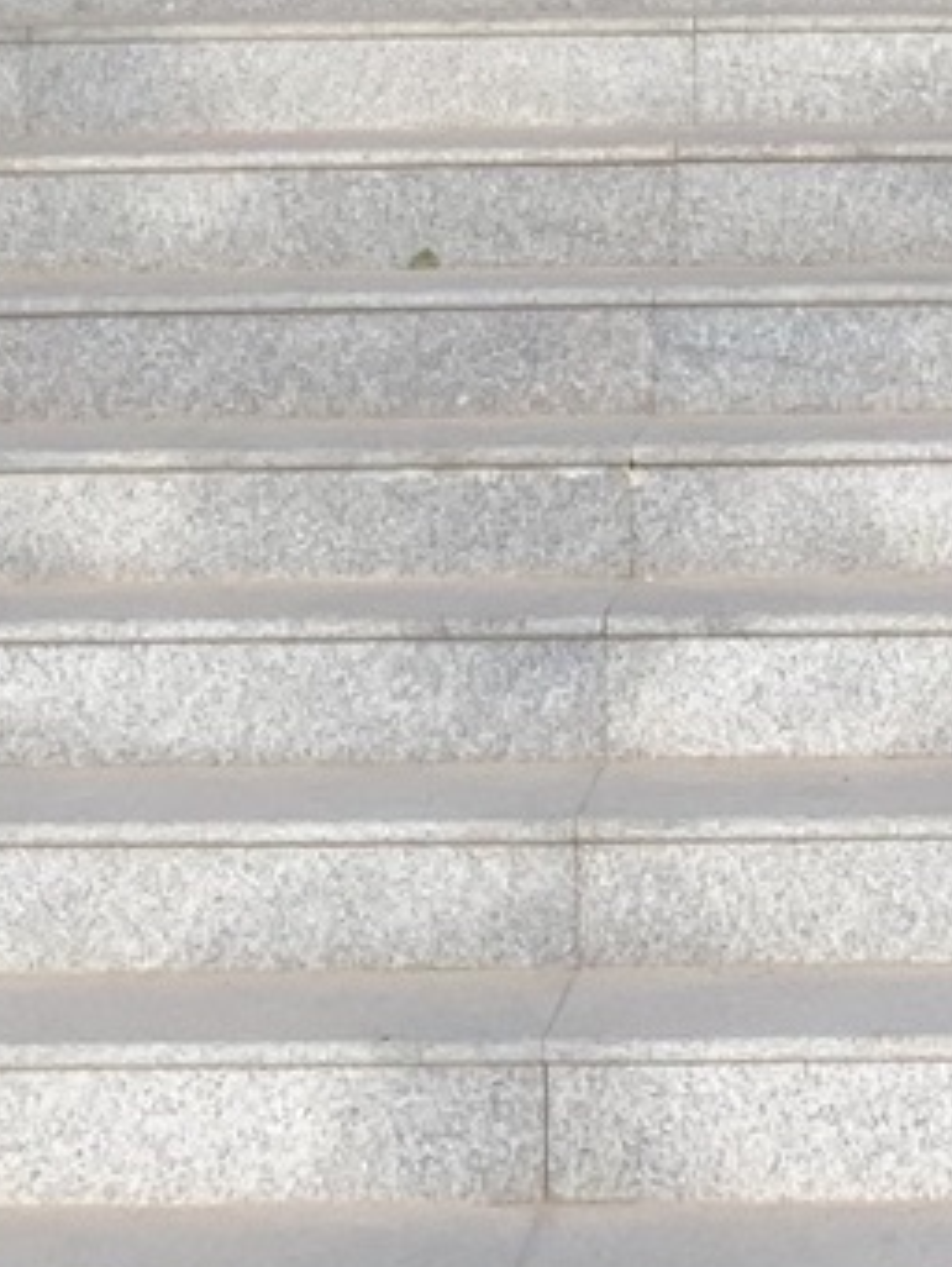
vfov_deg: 11.8
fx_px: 5567
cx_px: 885
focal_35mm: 152
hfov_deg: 9.7
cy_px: -1145
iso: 25
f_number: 1.8
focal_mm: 4.25
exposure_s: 1/399
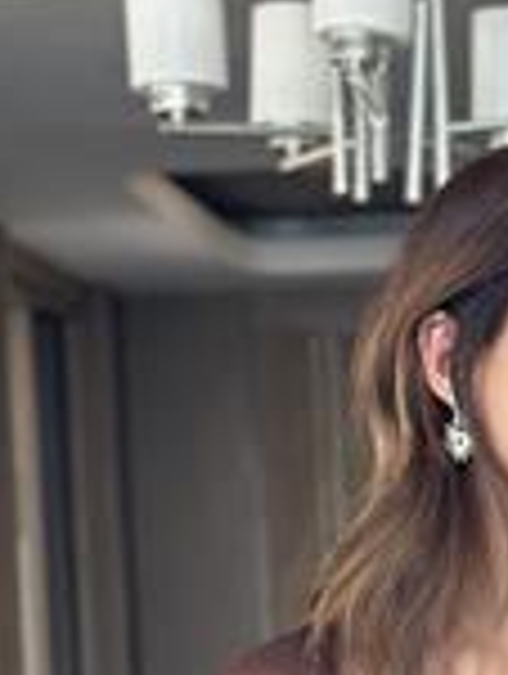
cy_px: 828
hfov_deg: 9.1
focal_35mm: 162
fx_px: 3161
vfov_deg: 11.9
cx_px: 616
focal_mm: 6.86
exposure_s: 1/70
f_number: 1.78
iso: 125
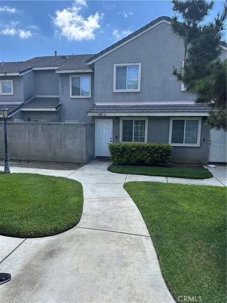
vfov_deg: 71.6
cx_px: 114
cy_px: 152
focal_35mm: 24
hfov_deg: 56.8
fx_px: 210
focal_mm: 6.86
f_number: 1.78
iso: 80
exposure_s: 1/1916
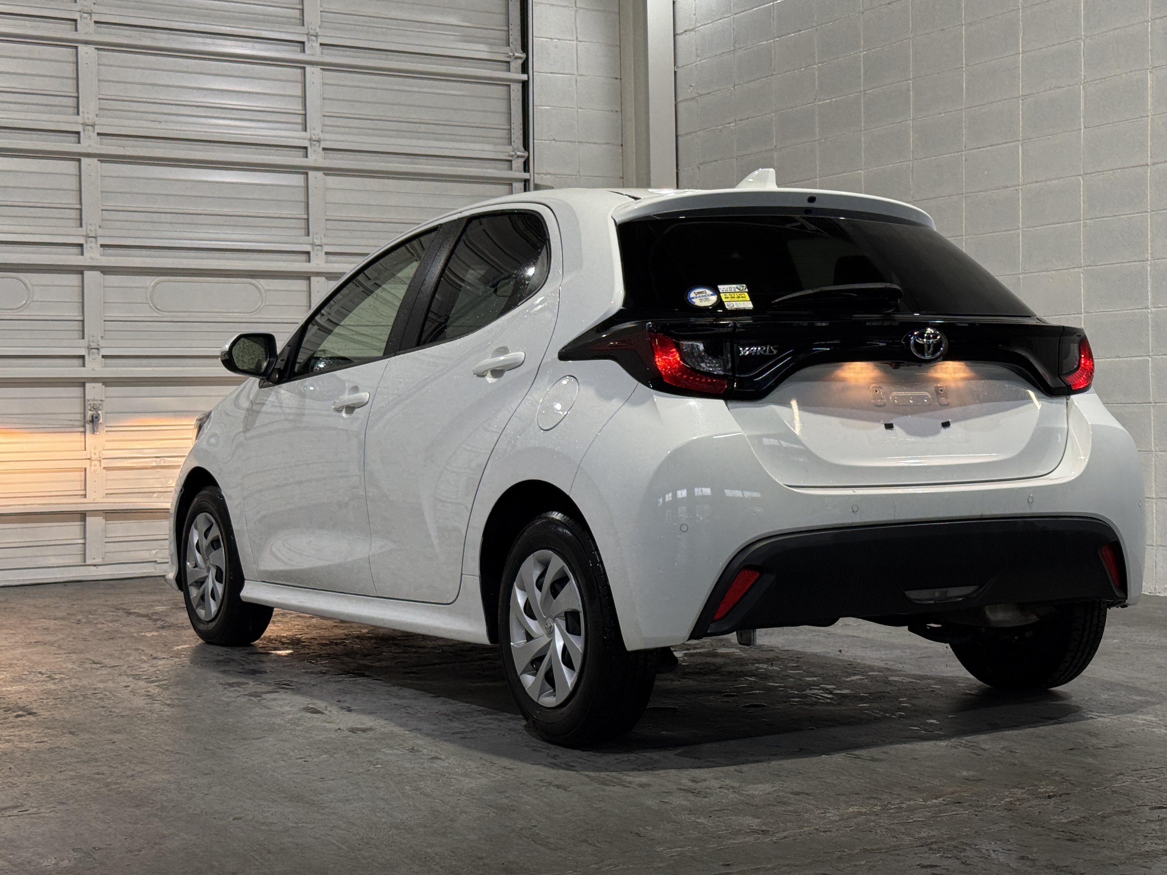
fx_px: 1888
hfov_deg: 34.3
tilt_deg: +0.5
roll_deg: +0.4
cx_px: 672
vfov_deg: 26.1
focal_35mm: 56
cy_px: 392
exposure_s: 1/60
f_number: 1.78
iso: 64
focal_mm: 6.76
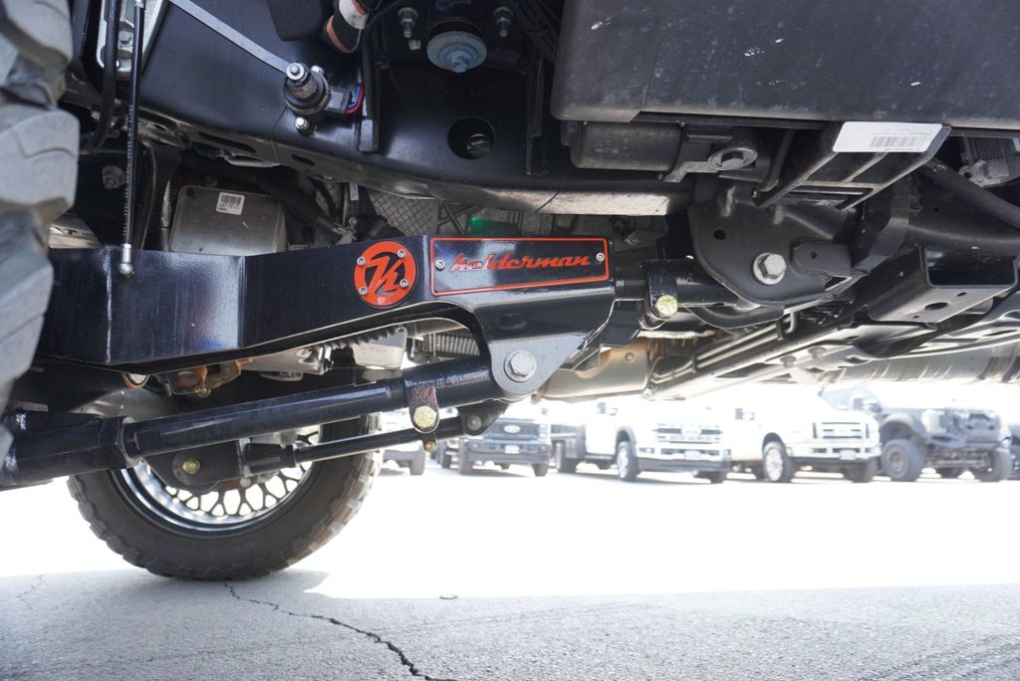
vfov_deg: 53.2
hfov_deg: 73.7
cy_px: 340
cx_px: 510
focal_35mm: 24
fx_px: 680
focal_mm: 16
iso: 100
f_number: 4
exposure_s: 1/60
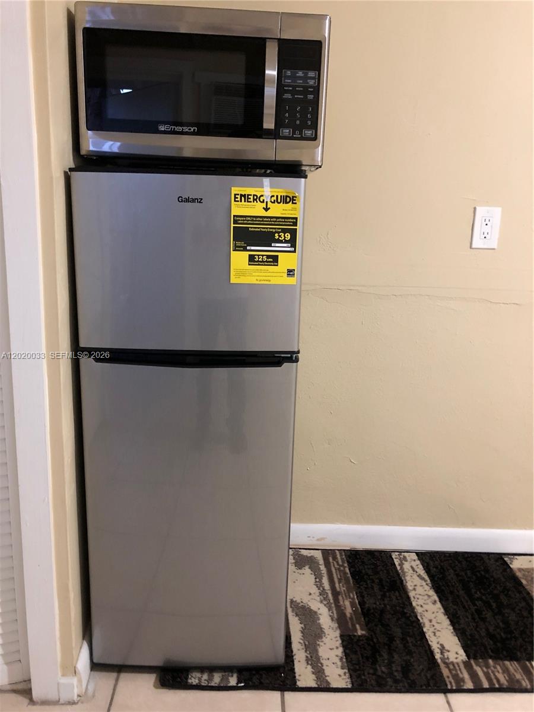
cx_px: 267
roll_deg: -1.0
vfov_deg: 63.4
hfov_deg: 49.7
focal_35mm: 28
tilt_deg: -15.1
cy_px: 356
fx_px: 576
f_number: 1.8
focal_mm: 3.99
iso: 80
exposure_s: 1/7
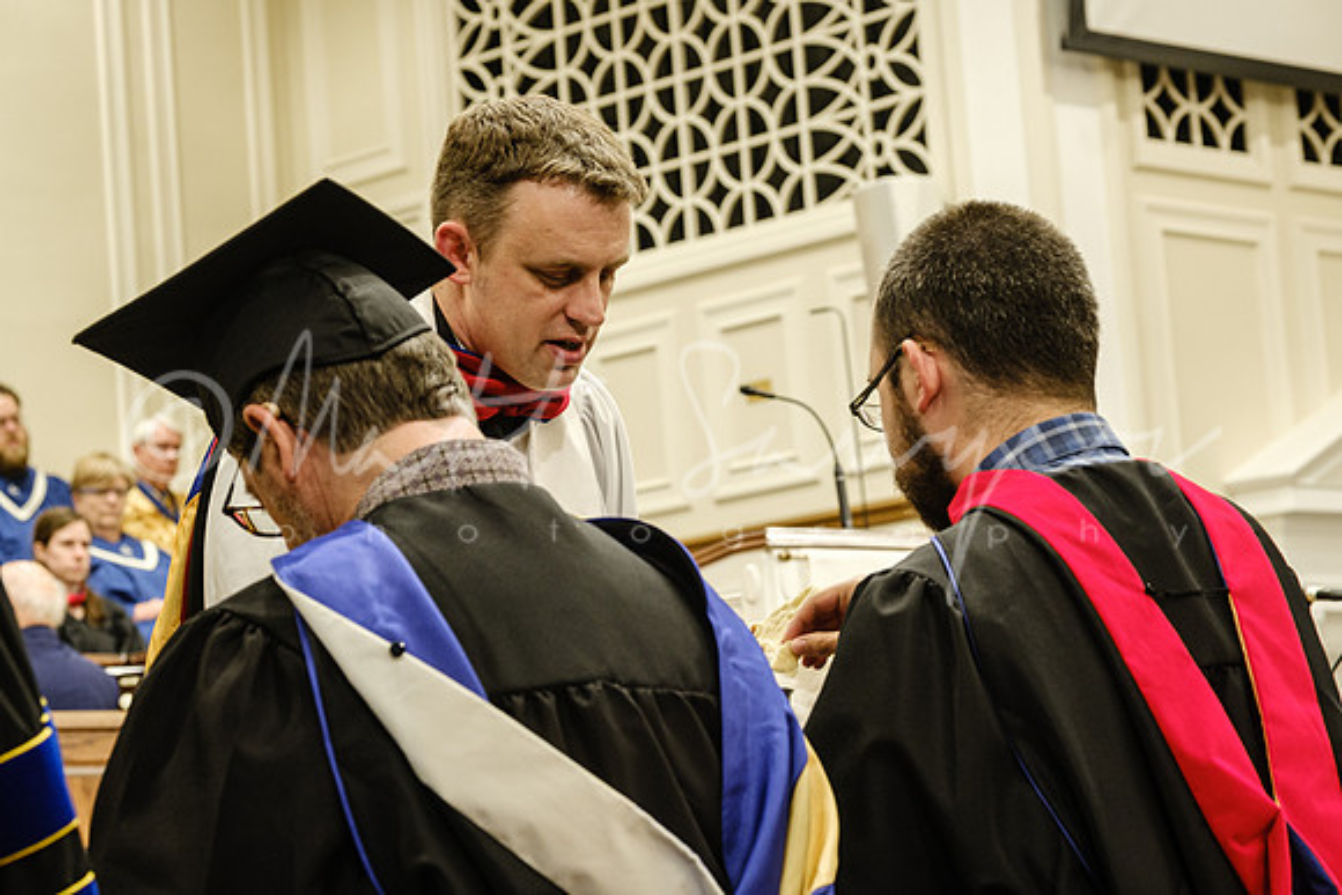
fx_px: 3840
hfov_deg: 19.8
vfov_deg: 13.3
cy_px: 448
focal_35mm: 103
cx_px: 671
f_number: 5.6
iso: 800
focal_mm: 68.7
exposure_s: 1/60
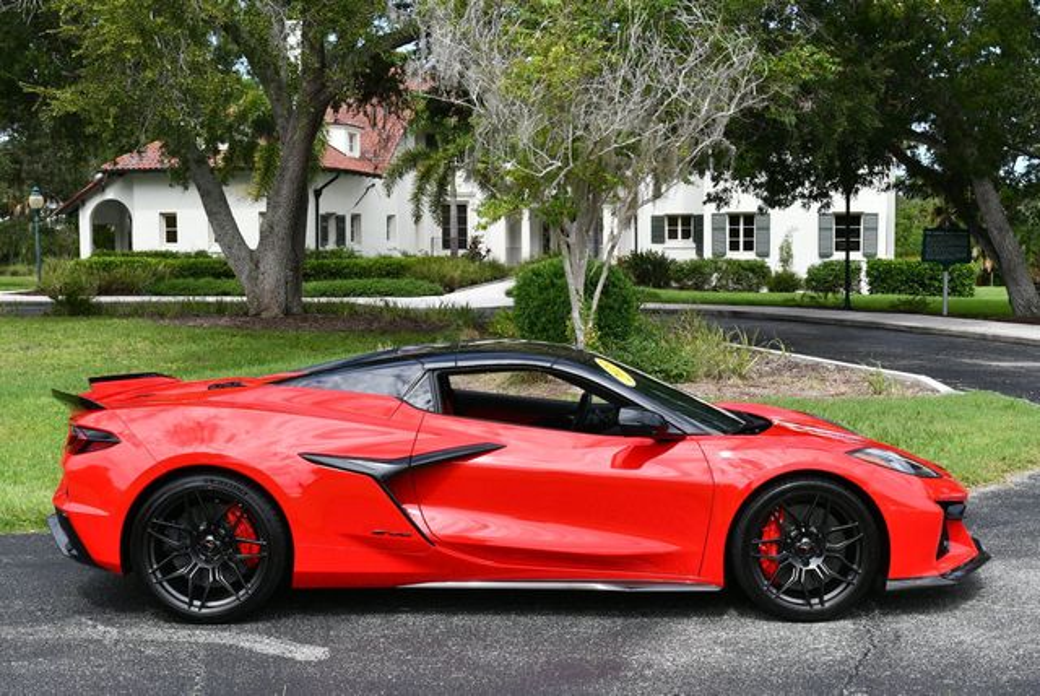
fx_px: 1504
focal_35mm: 52
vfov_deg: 26.0
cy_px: 348
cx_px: 520
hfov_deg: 38.2
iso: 160
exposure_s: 1/250
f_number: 8
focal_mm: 26
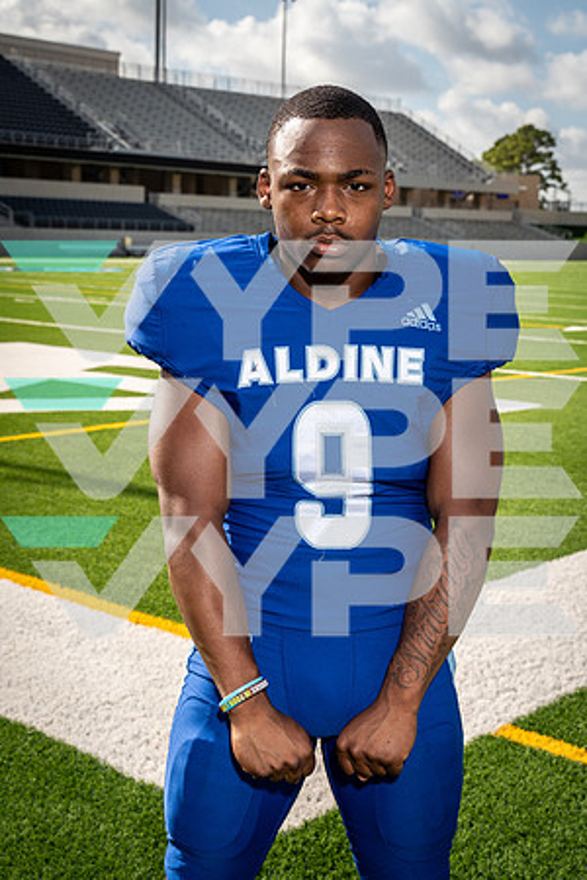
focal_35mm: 51
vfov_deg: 38.9
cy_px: 440
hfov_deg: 26.5
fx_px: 1247
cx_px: 294
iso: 125
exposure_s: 1/250
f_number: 8
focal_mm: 51
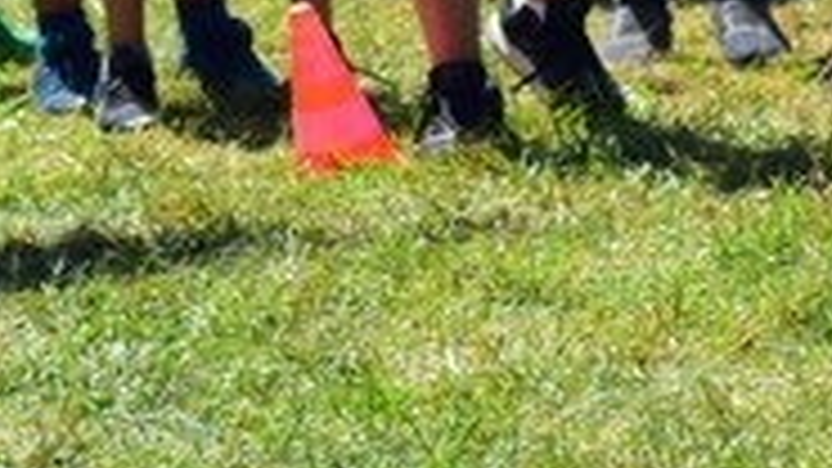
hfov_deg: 3.6
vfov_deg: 2.0
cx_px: 553
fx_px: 13411
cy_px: -511
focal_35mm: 608
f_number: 7.1
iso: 450
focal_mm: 70
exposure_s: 1/1250
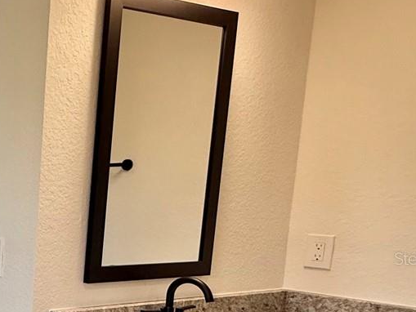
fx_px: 529
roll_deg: -1.5
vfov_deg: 31.8
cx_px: -182
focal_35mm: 44
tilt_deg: -6.0
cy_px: 258
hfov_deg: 29.5
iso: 125
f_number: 2.2
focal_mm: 2.22
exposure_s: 1/120
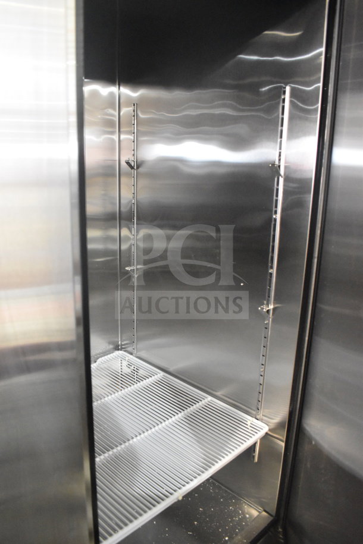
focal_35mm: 27
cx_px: 182
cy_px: 272
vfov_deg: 67.4
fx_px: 408
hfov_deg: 47.9
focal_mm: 18
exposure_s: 1/60
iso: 6400
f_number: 4
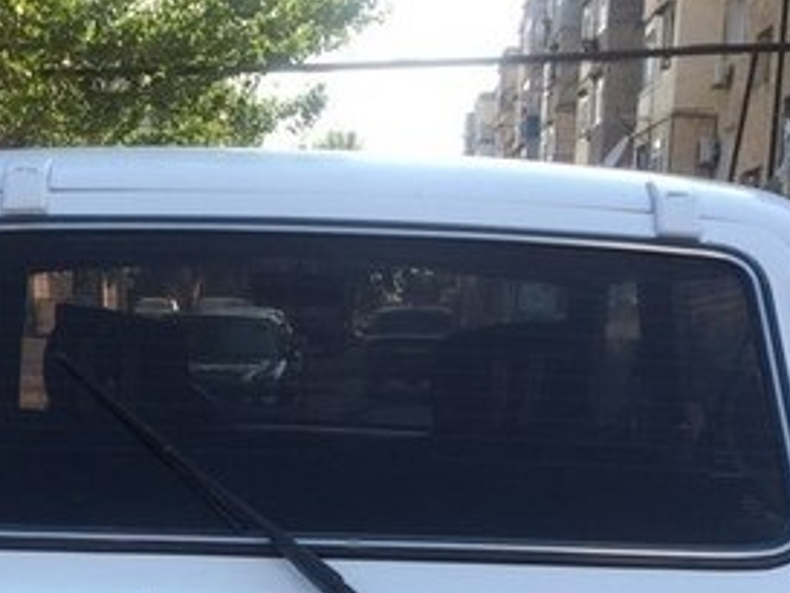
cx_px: 281
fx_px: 1598
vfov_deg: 19.8
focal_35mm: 70
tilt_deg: -14.4
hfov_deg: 27.6
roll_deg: +0.6
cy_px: 699
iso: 32
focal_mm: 4.15
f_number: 2.2
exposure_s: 1/651
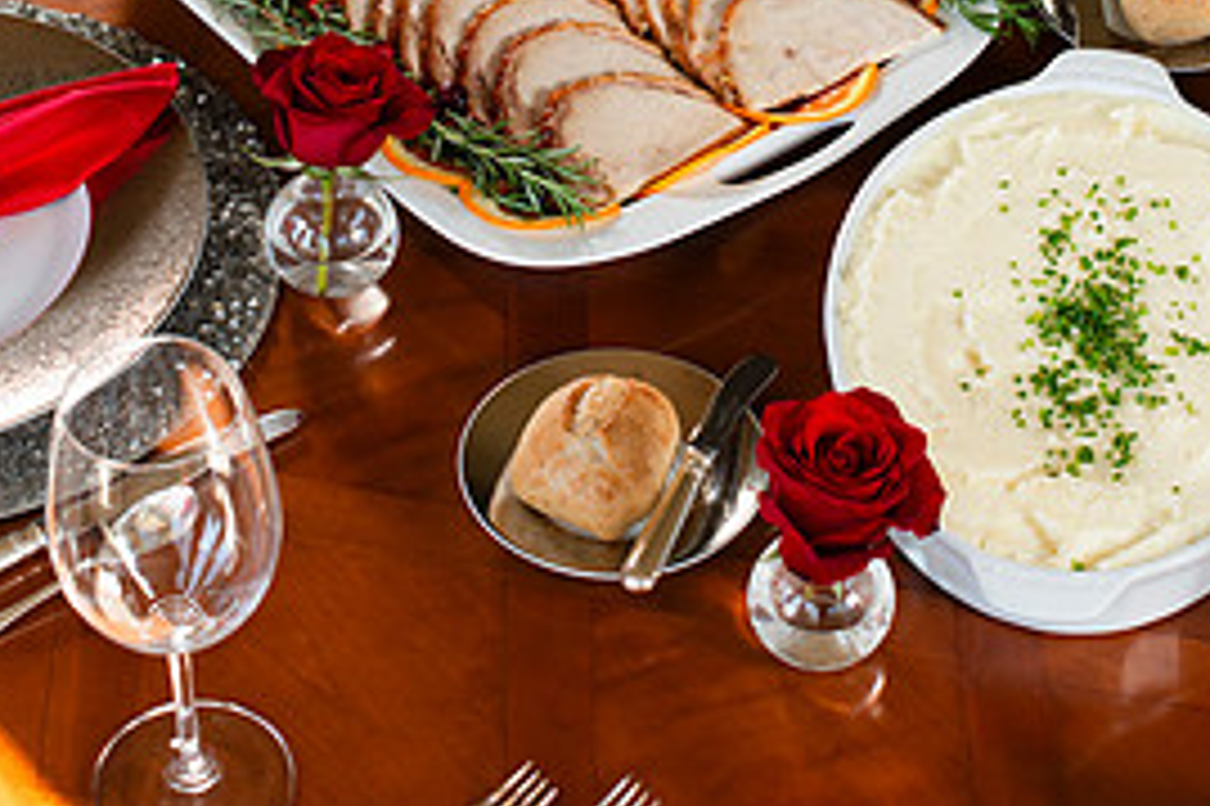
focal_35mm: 108
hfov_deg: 18.9
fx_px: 3628
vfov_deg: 12.5
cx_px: 634
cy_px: -61
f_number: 6.3
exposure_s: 1/100
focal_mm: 50
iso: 250
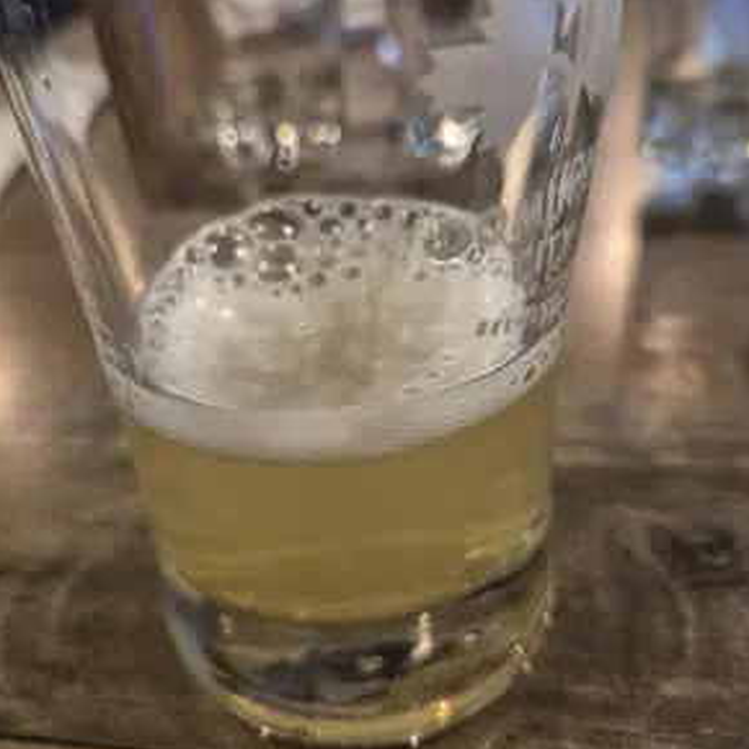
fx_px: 685
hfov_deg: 57.3
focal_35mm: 28
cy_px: 323
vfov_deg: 57.1
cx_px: 377
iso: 800
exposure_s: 1/60
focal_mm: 5.4
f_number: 1.8
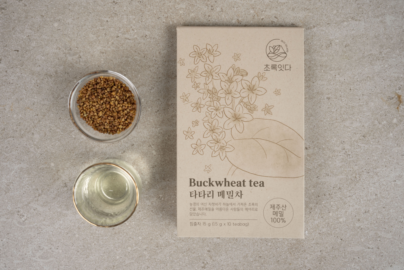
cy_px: 135
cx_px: 202
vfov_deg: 35.1
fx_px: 426
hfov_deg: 50.7
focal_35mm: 38
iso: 200
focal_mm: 38
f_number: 6.3
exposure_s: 1/200
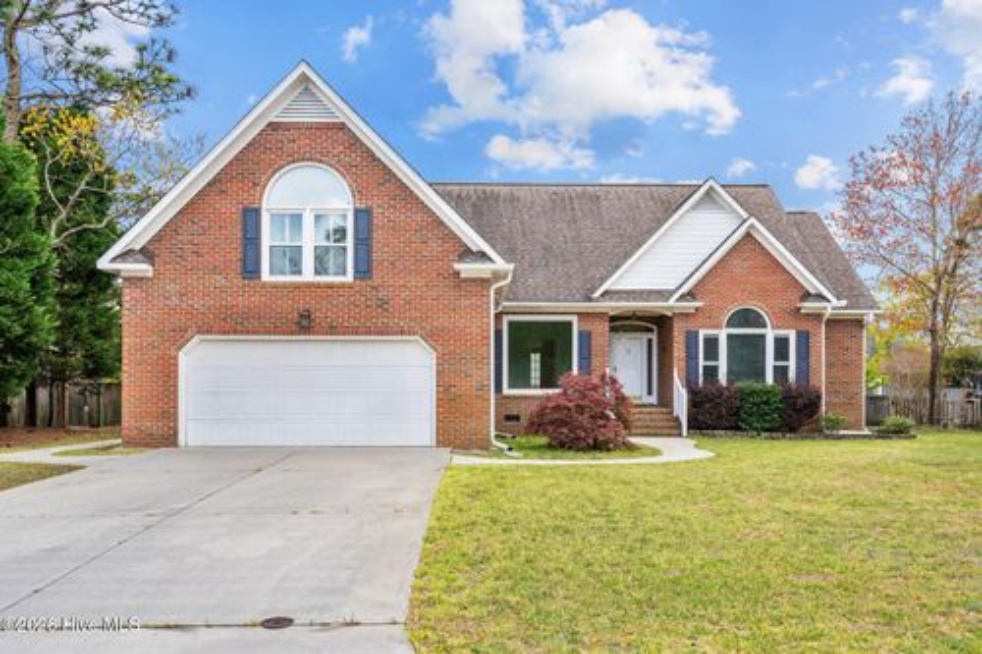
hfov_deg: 61.9
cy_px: 327
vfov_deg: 43.6
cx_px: 491
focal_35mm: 30
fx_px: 818
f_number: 4
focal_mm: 30
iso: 200
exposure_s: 1/800
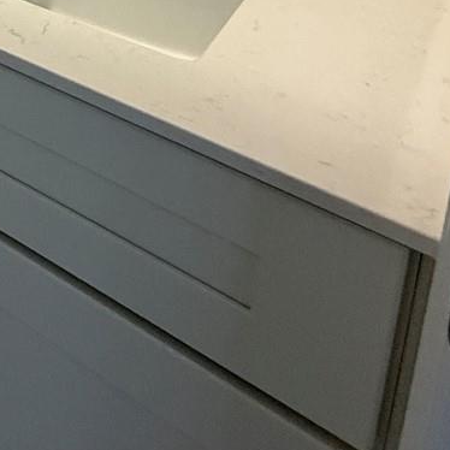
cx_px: -385
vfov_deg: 23.8
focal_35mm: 53
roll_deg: +2.9
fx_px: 780
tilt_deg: -10.3
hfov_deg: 20.7
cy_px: -264
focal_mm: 2.22
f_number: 2.2
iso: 250
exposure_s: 1/120
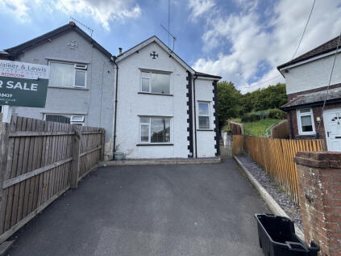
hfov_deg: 102.1
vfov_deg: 85.6
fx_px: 138
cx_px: 170
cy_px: 128
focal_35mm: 14
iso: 40
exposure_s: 1/879
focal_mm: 2.22
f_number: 2.2
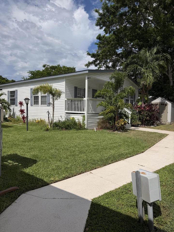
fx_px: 161
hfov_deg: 56.8
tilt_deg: -1.7
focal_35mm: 24
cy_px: 116
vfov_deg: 71.6
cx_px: 87
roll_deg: -1.4
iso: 80
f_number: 1.78
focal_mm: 6.76
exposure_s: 1/11905
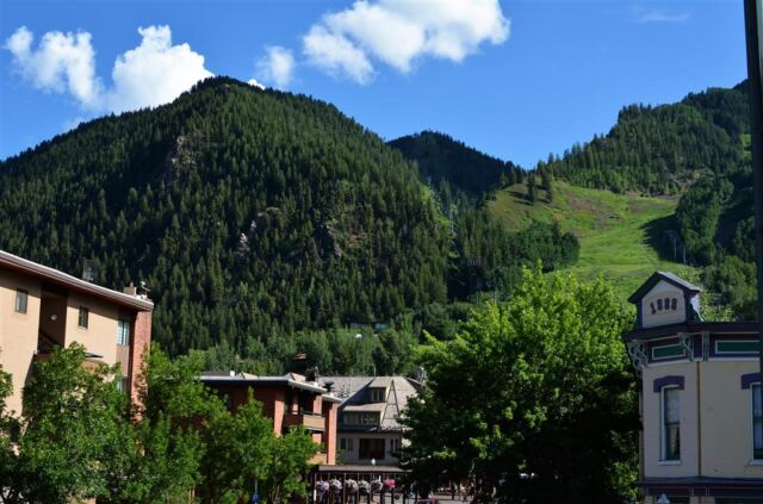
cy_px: 252
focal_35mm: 52
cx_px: 382
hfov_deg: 37.9
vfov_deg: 25.6
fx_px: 1110
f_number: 7.1
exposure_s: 1/200
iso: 100
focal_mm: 35
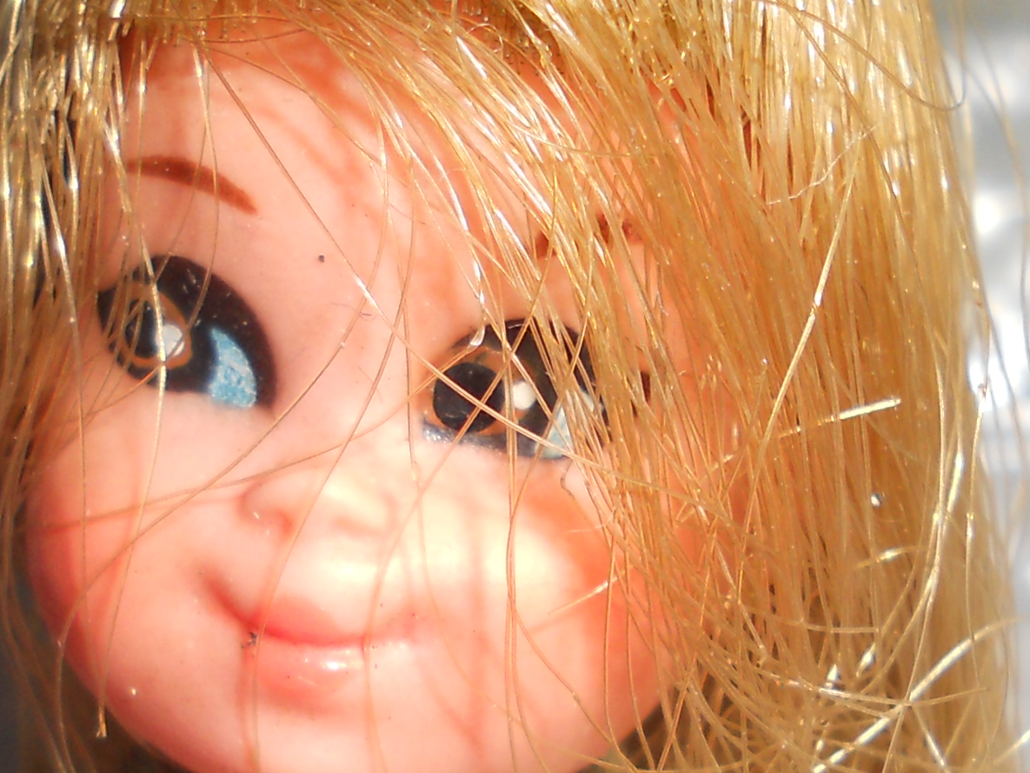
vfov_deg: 13.7
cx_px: 459
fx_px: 3214
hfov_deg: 18.2
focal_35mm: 108
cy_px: 563
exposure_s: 1/25
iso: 80
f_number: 8.8
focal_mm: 5.8
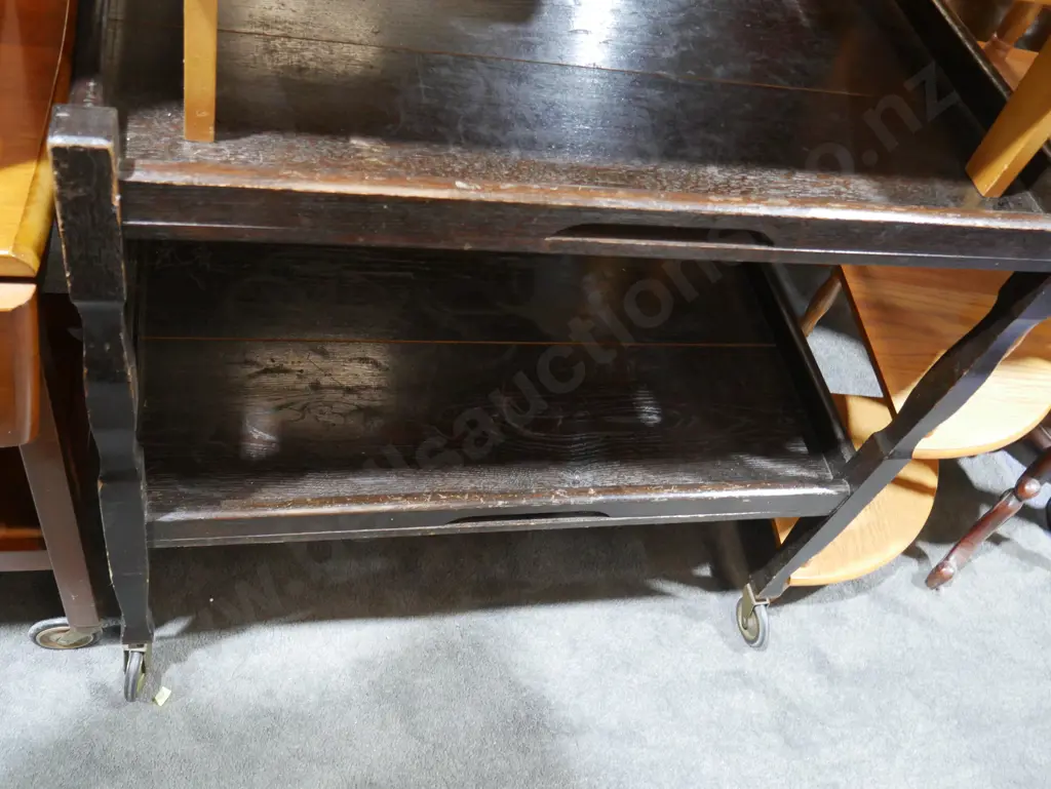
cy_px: 394
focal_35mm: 32
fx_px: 972
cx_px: 526
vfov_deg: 44.2
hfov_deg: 56.8
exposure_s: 1/60
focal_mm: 16
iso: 2000
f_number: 3.6
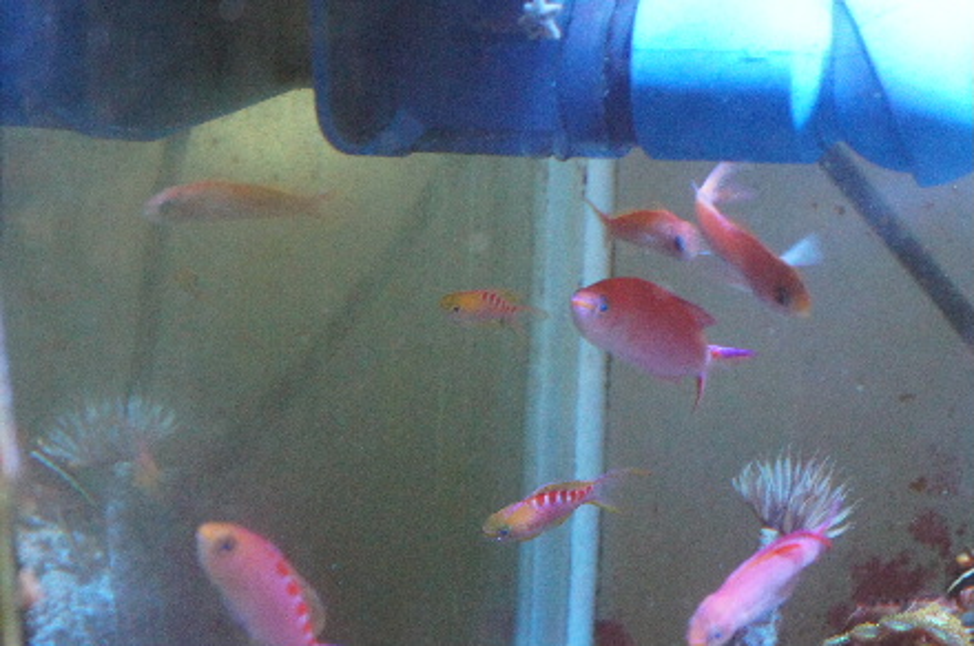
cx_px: 487
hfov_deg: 27.0
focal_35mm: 75
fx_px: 2026
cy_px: 323
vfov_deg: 18.1
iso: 6400
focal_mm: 50
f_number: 11
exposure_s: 1/60
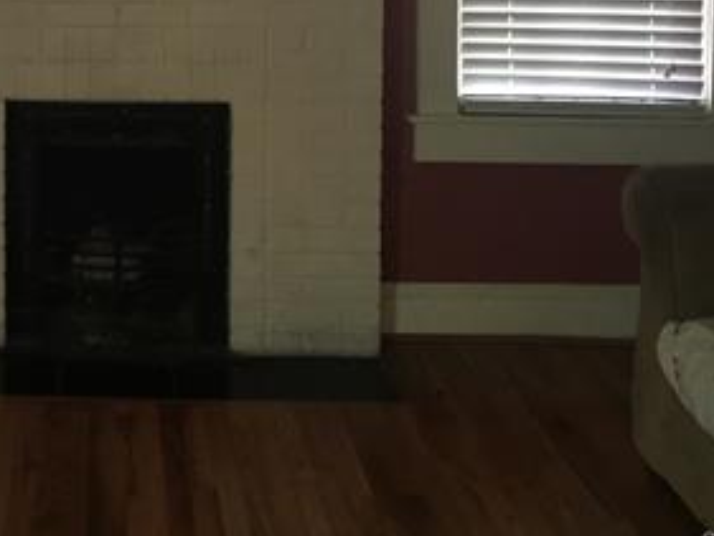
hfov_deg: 28.3
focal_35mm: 66
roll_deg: -0.1
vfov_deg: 21.2
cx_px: 71
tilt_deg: -3.3
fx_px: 1362
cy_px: -53
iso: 125
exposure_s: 1/30
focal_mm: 4.15
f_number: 2.2
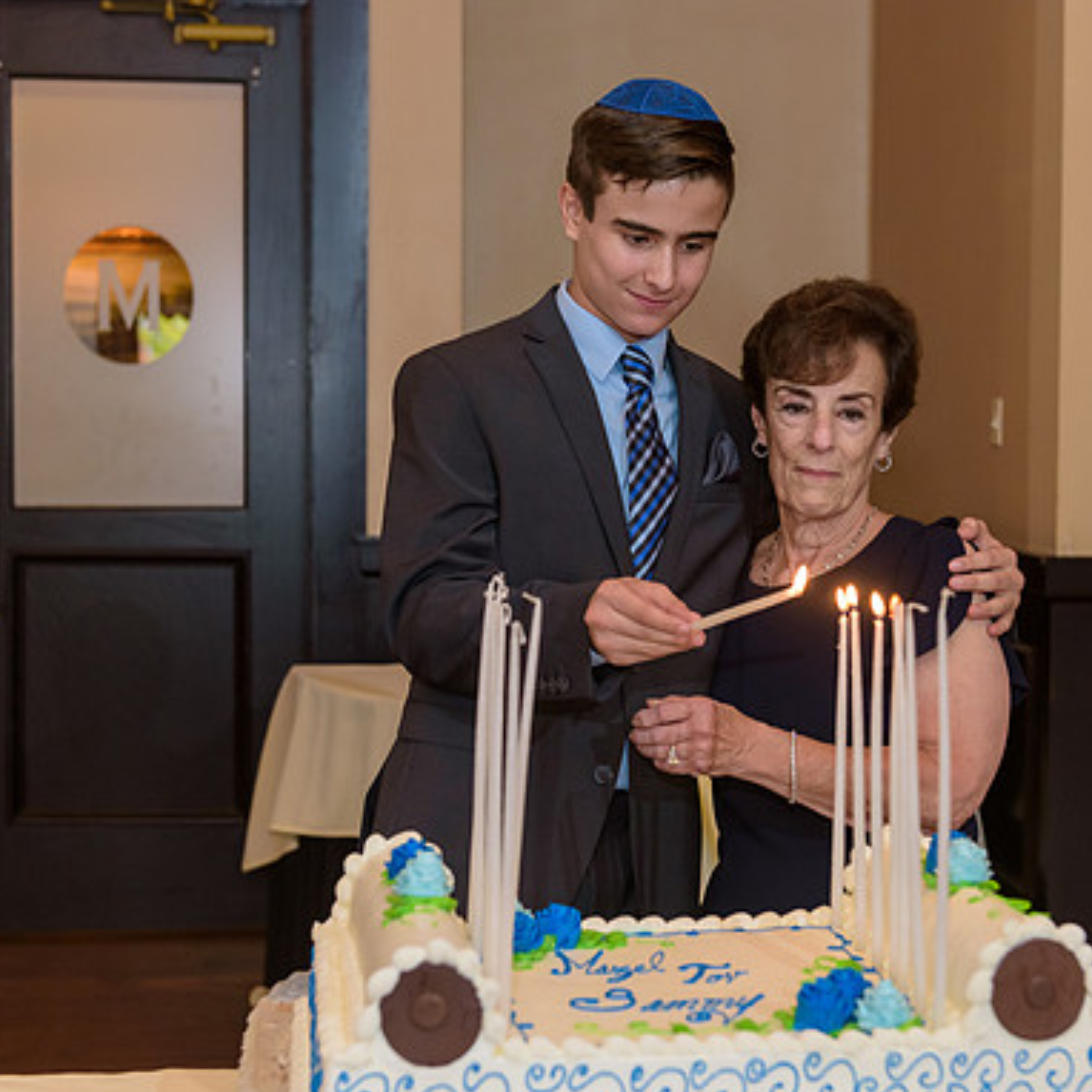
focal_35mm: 62
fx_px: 2213
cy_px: 545
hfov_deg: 27.7
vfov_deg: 27.7
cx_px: 649
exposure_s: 1/125
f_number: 3.2
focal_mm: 48
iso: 1600
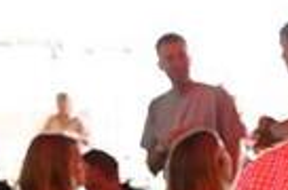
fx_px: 1397
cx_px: 610
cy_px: 335
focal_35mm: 175
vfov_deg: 7.6
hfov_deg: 10.6
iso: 1250
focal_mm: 24
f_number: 4
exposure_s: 1/60
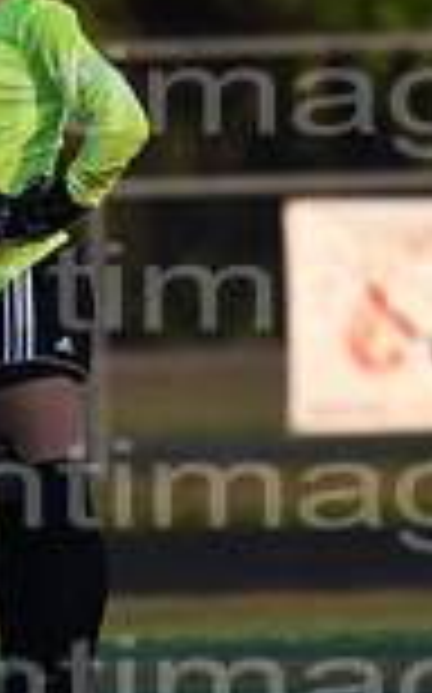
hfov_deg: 1.1
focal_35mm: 1150
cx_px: 36
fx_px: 21704
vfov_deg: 1.8
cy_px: 200
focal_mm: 200
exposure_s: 1/800
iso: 110
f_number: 2.8
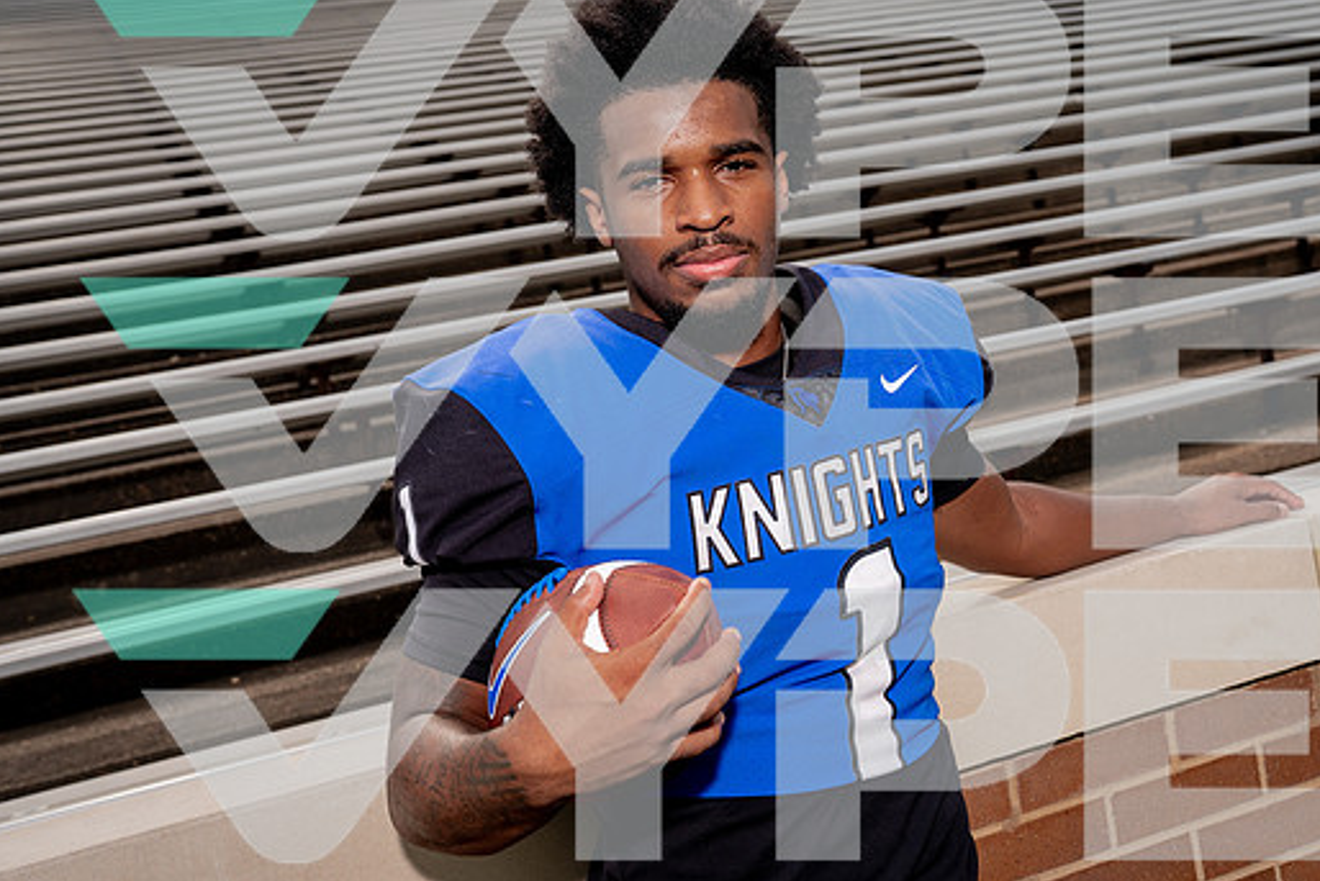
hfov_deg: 46.3
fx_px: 1540
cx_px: 734
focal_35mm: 42
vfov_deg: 31.9
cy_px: 415
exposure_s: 1/800
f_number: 5.6
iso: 100
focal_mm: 36
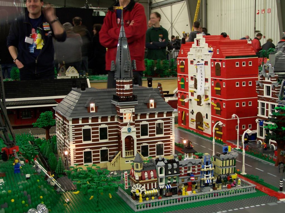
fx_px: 420
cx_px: 142
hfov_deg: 37.5
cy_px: 106
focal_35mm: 51
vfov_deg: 28.6
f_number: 3
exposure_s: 1/2
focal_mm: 8.5
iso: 80
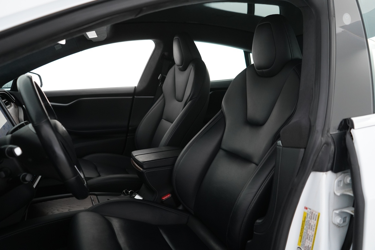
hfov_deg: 65.5
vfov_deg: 46.4
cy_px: 125
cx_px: 188
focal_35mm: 28
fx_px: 292
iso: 2000
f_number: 3.5
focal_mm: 28
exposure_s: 1/40
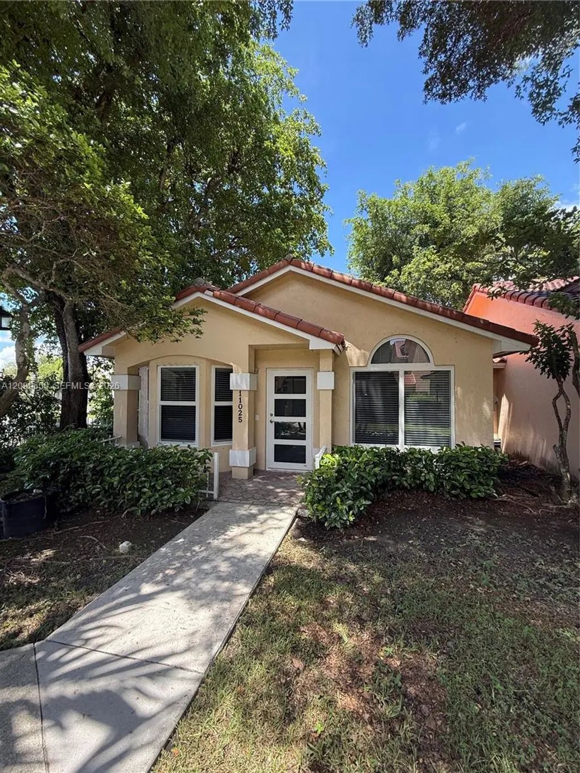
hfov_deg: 85.7
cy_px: 386
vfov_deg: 102.1
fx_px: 313
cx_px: 290
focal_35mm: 14
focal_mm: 2.22
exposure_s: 1/370
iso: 64
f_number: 2.2
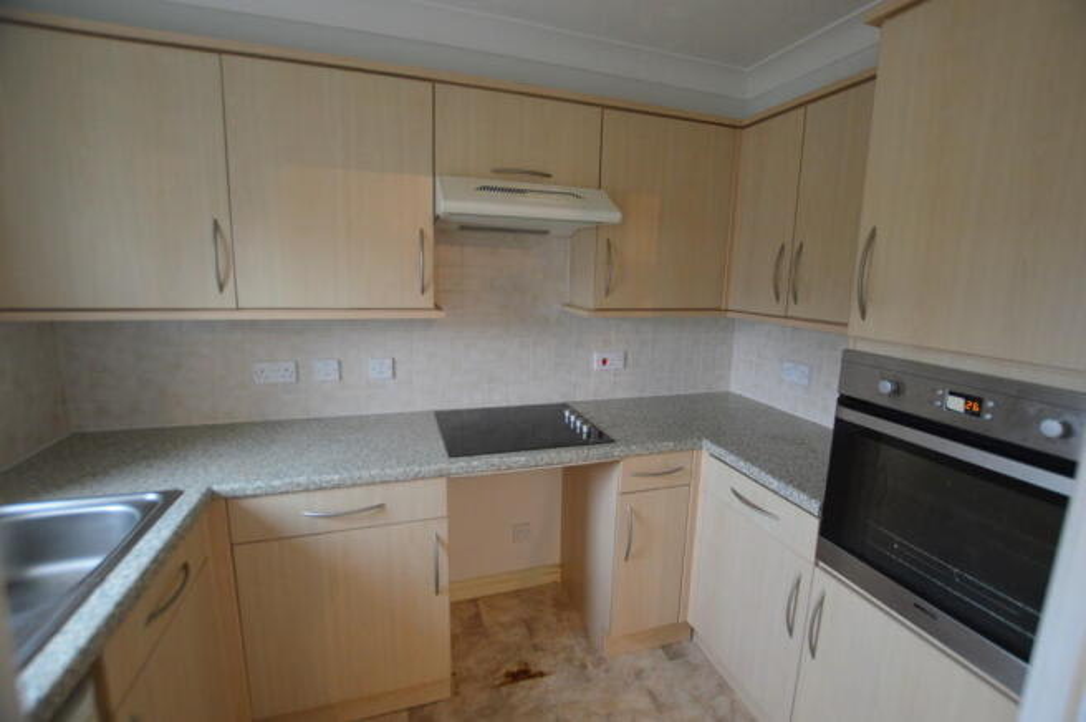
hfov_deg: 100.4
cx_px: 543
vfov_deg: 77.2
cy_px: 361
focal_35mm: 15
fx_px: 452
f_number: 3.5
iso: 800
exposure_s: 1/60
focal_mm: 10
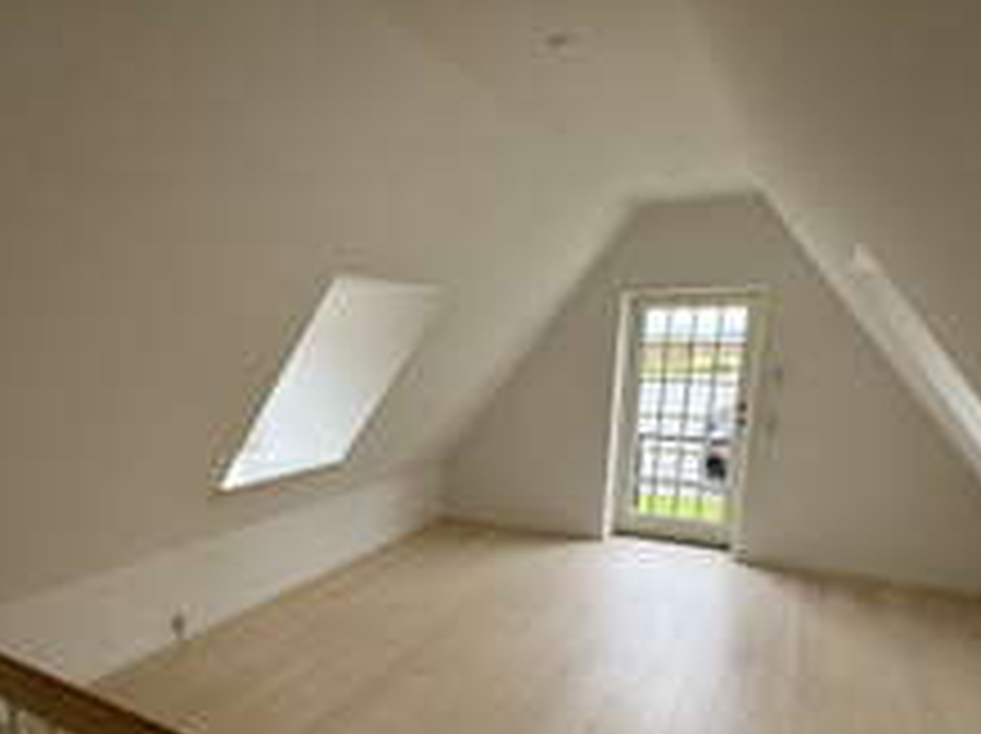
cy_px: 513
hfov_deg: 71.0
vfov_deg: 55.0
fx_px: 679
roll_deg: +0.4
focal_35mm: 24
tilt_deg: -14.0
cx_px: 398
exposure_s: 1/100
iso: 200
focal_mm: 2.22
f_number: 2.2
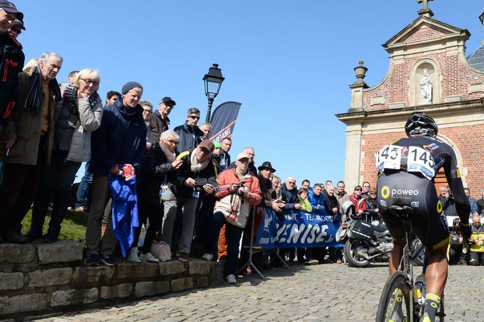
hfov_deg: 50.8
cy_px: 96
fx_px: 497
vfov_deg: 35.4
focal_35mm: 37
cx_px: 328
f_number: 8
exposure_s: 1/800
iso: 500
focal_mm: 24
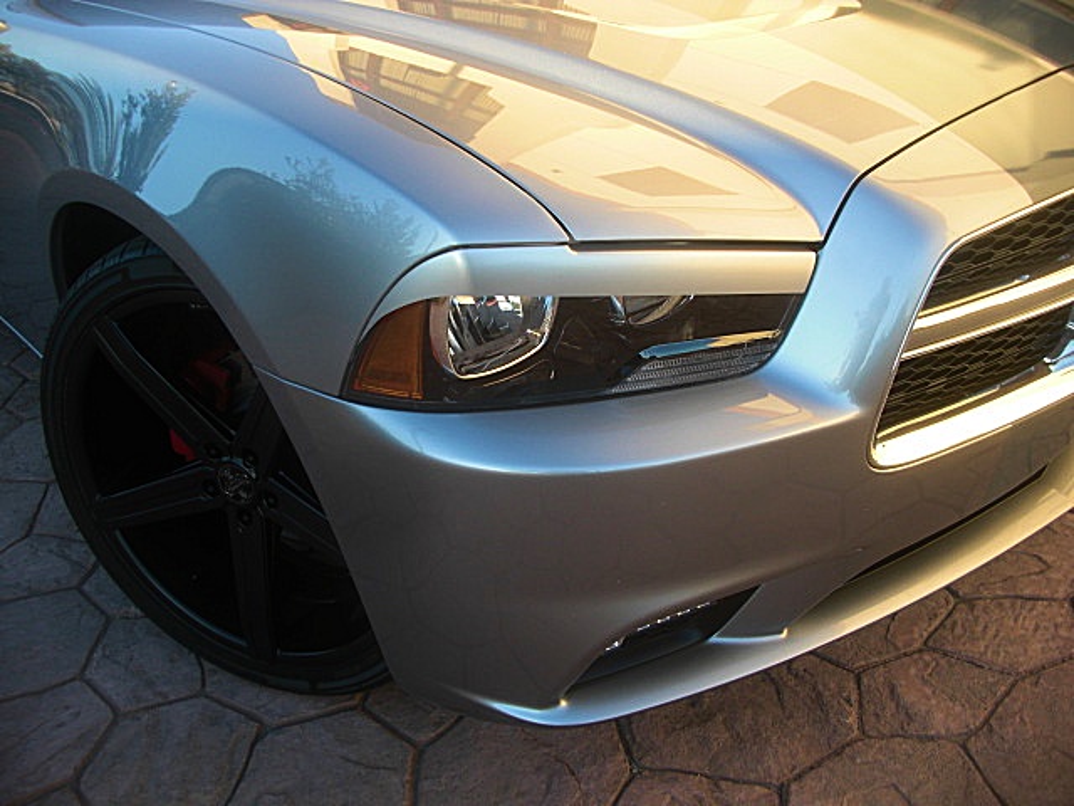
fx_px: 1117
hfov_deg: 51.4
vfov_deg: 39.7
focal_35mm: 36
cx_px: 537
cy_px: 403
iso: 50
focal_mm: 6.3
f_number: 2.8
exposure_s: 1/100
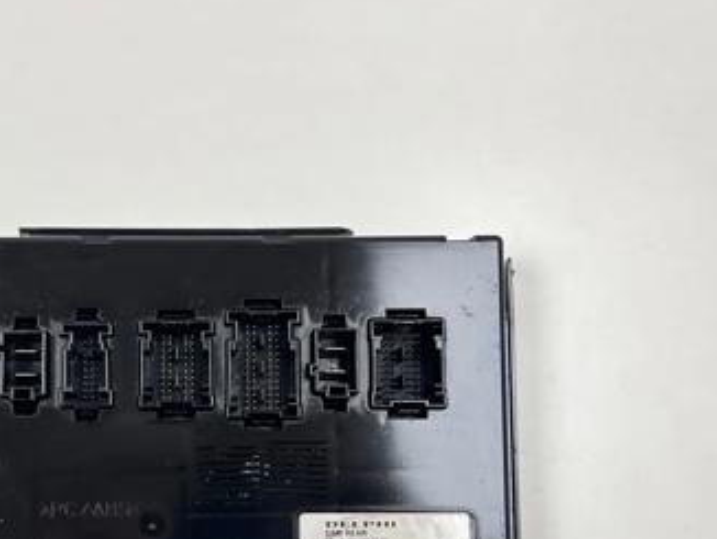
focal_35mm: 51
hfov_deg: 36.8
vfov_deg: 28.0
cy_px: 431
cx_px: 209
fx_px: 1057
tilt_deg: -85.5
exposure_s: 1/121
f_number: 1.5
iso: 40
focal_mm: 5.7
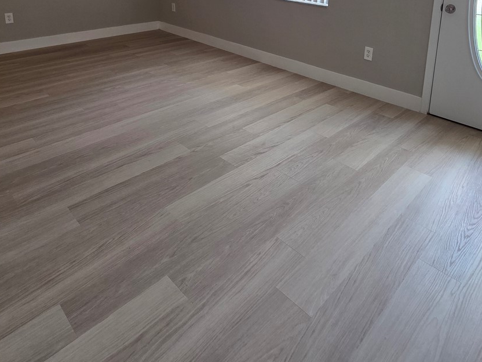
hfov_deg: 68.9
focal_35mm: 25
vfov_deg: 48.7
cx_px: 280
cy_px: 32
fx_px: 348
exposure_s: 1/120
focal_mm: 2.2
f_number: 1.9
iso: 125
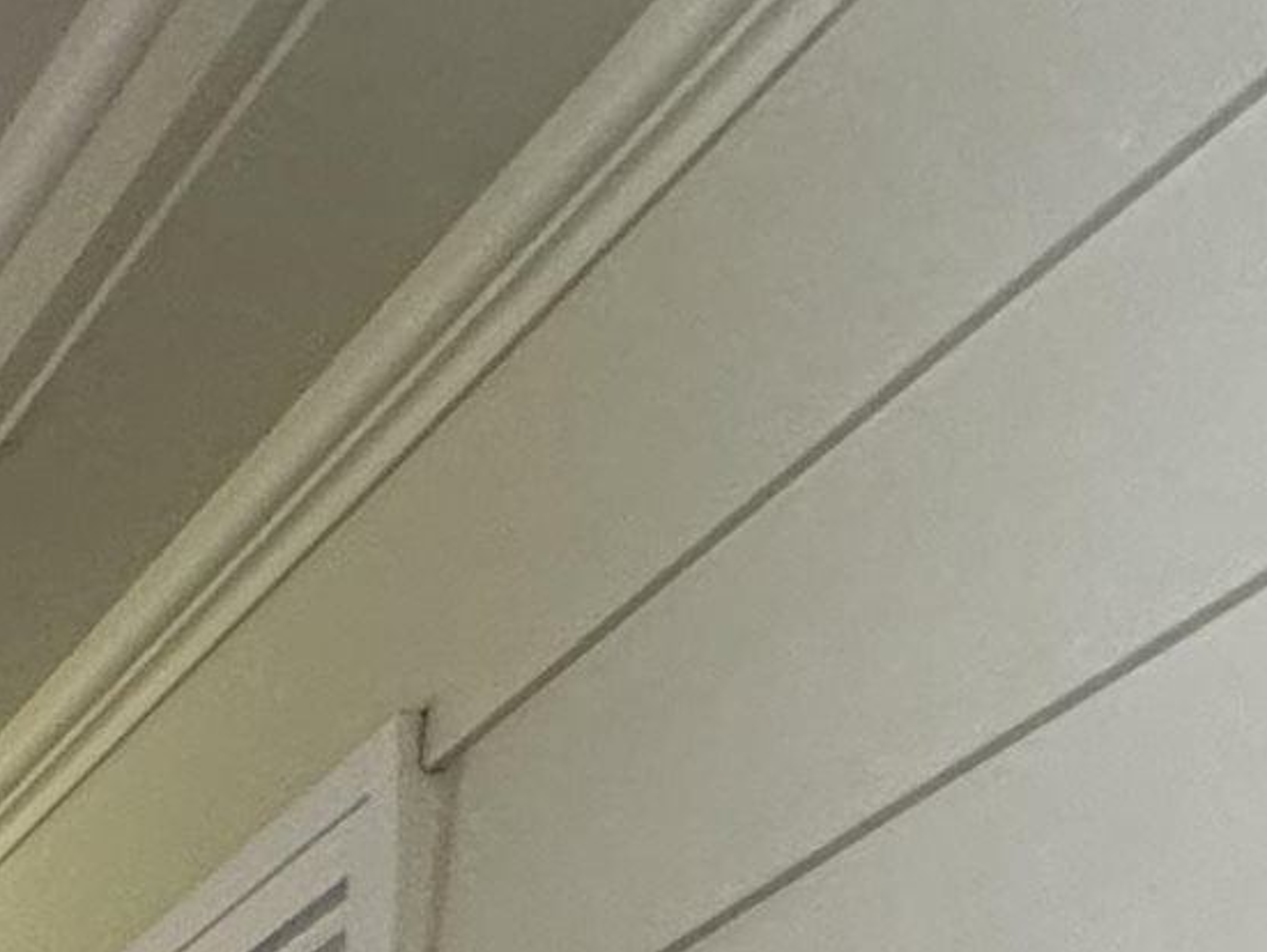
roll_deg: +0.5
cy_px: 2316
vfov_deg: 13.5
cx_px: -1216
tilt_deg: -4.7
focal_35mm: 78
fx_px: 2857
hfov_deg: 17.9
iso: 250
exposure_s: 1/120
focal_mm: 2.22
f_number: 2.2
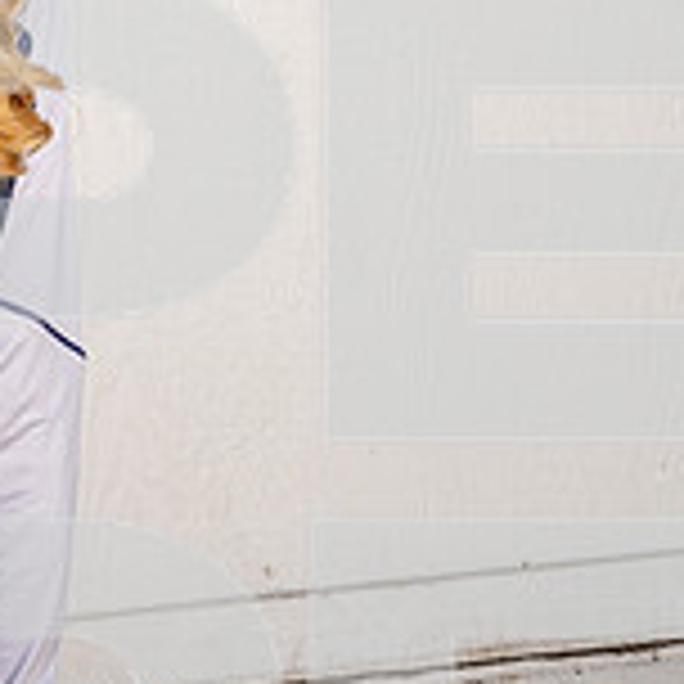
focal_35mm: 120
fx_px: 2683
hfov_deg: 13.7
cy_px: 209
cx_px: -306
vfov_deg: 14.5
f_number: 8
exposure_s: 1/250
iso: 100
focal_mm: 37
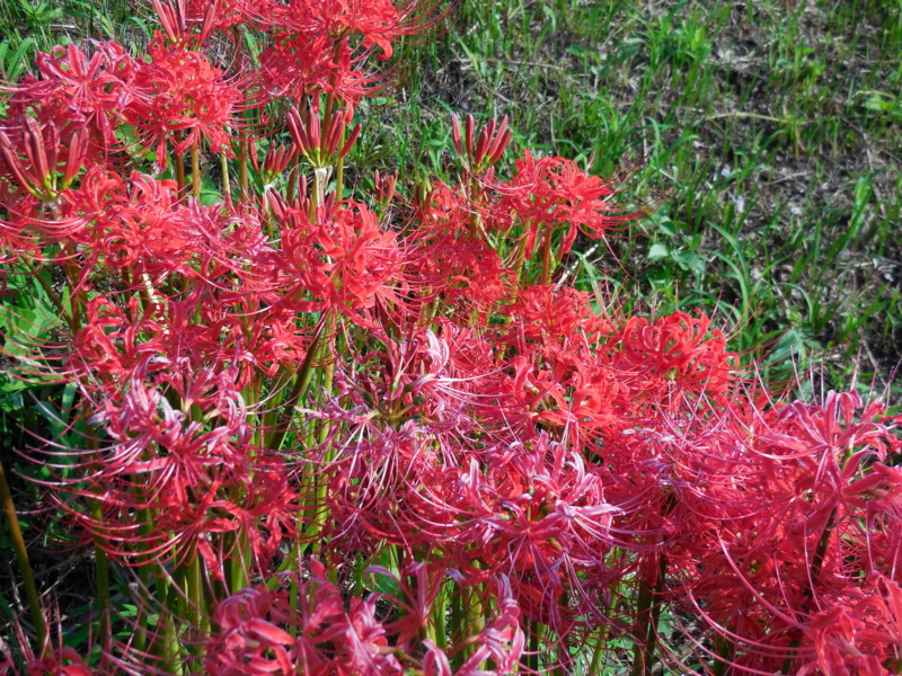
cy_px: 338
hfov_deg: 41.2
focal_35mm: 46
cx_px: 451
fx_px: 1199
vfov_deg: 31.5
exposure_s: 1/640
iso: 125
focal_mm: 8.2
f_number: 3.8
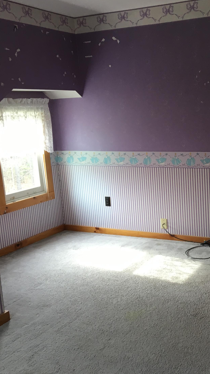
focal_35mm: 43
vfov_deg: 47.4
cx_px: 193
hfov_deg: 26.7
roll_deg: +2.6
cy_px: 184
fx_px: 426
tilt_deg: -10.7
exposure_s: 1/30
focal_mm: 4.15
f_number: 2.2
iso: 32
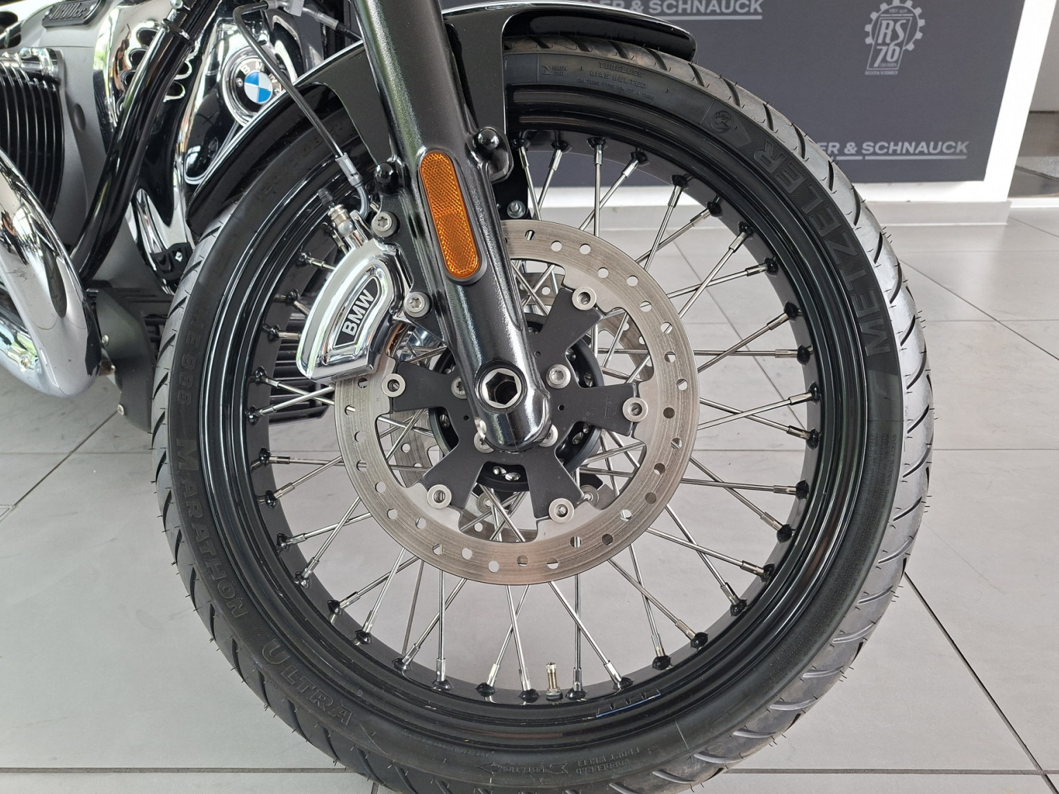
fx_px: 734
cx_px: 508
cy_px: 382
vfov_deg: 56.8
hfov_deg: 71.6
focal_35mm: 24
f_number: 1.8
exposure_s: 1/100
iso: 200
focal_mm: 5.54
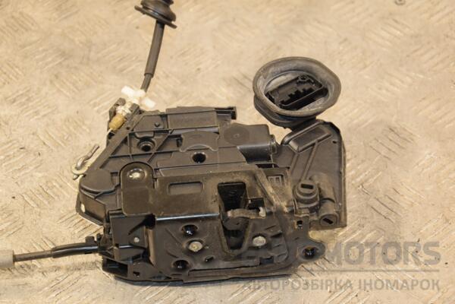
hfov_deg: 23.4
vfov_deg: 15.7
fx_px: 1099
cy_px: 152
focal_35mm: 87
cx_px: 228
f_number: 5
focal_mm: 58
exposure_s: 1/100
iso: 800
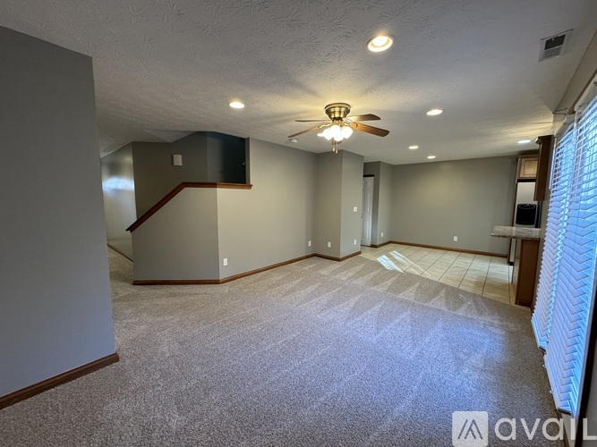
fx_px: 241
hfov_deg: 102.1
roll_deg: +0.0
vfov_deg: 85.7
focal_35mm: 14
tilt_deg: -5.7
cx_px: 298
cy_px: 224
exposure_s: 1/60
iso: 320
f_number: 2.2
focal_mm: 2.22
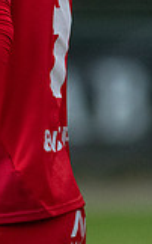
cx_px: -150
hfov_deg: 0.8
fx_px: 10889
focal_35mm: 1640
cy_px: -14
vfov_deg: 1.3
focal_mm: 300
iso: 3200
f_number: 4
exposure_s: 1/1250
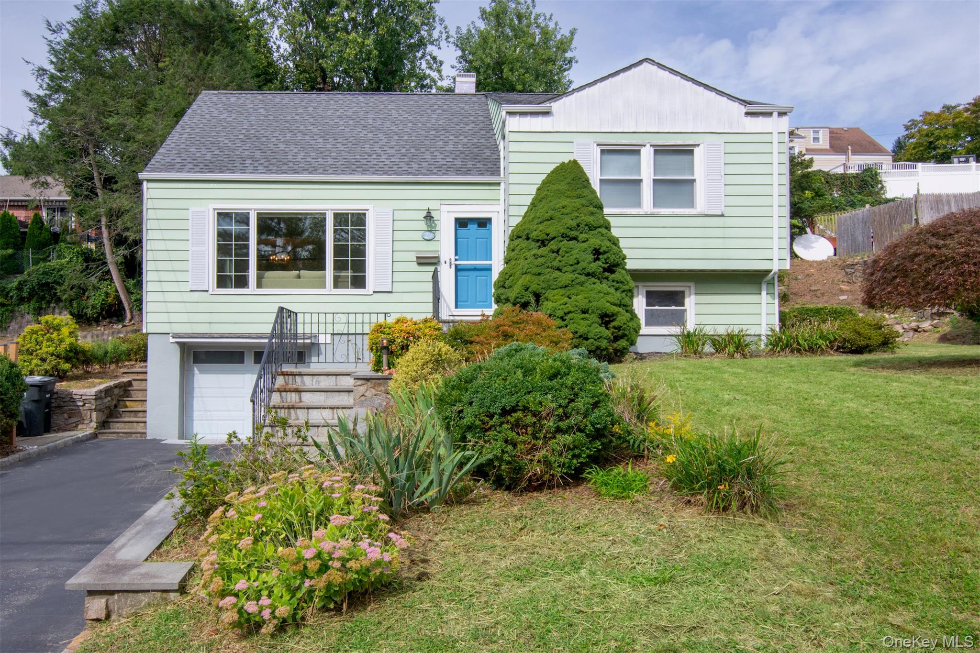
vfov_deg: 53.1
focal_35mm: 24
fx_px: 653
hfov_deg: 73.7
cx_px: 490
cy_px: 326
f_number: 14
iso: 400
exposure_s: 1/400
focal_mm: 16
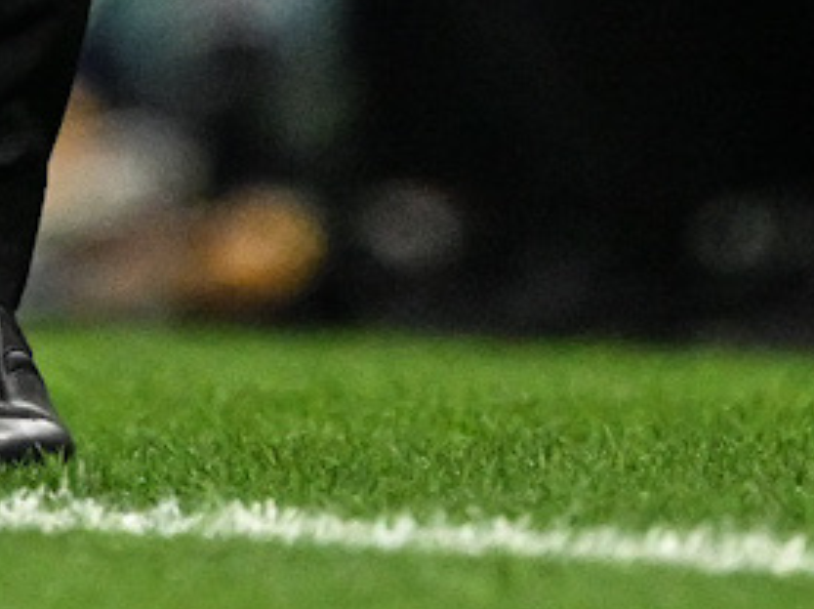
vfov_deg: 0.3
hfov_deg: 0.5
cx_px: -79
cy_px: -1334
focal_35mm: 4251
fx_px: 99877
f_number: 4
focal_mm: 600
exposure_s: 1/2000
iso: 4000
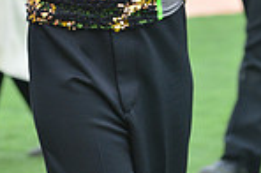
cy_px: -194
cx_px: 61
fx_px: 3523
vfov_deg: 2.8
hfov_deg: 4.2
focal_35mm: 487
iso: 400
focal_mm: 160
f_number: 5.6
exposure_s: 1/250
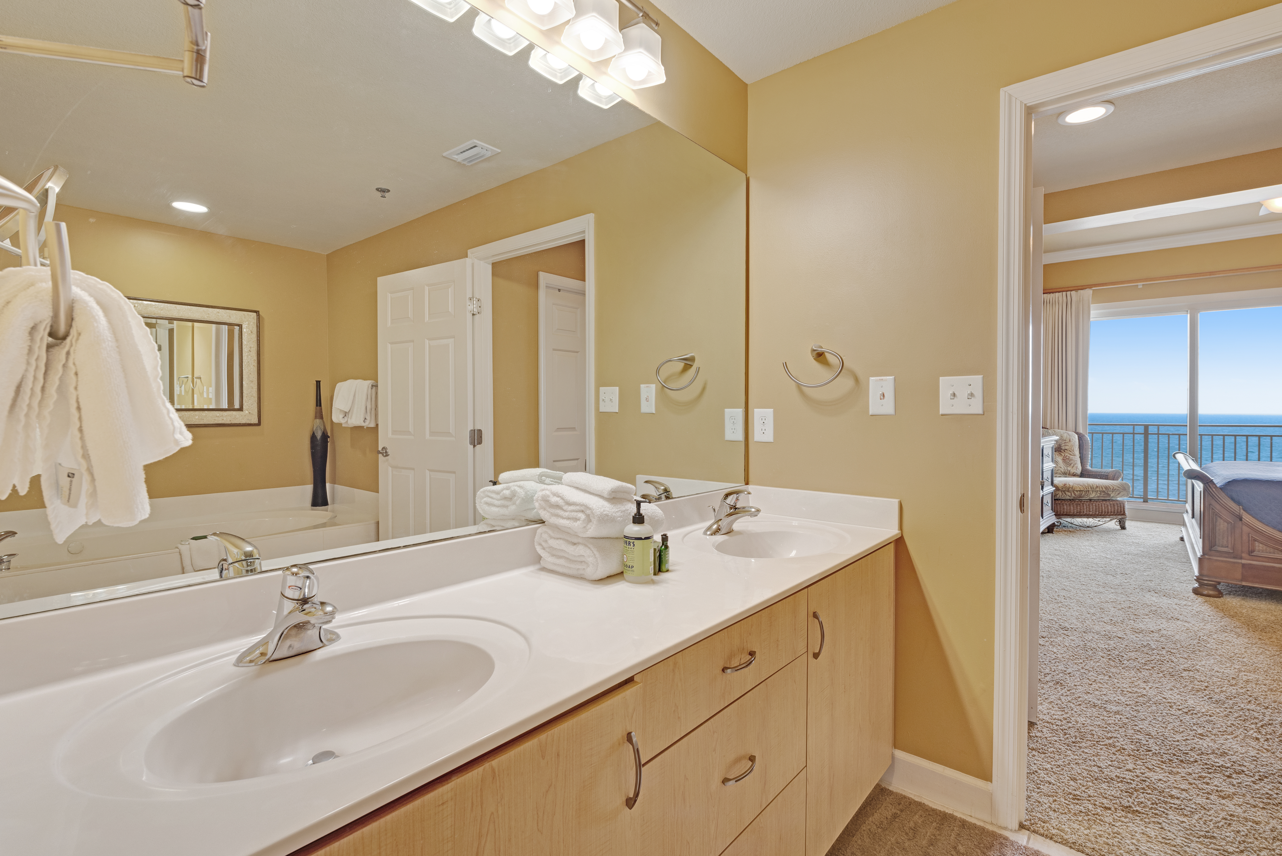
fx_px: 570
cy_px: 428
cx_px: 641
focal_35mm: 16
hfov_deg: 96.7
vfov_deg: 73.8
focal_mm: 16
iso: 320
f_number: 9
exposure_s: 1/25
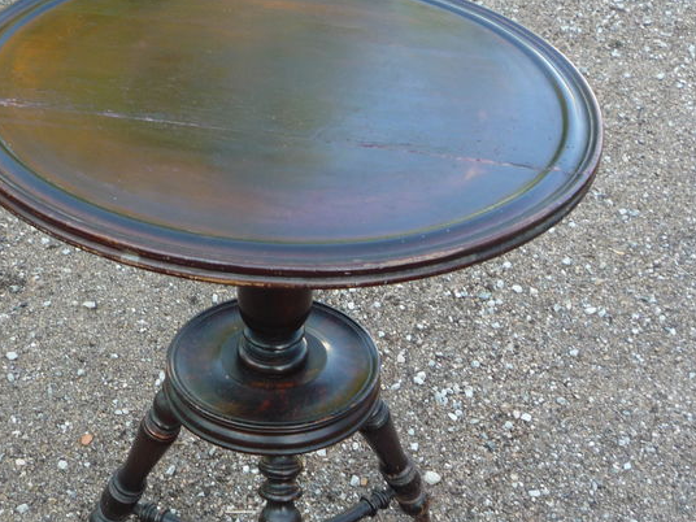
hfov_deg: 34.3
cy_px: 388
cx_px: 290
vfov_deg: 25.8
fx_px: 1126
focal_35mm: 56
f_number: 3.3
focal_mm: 5.2
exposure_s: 1/80
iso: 100
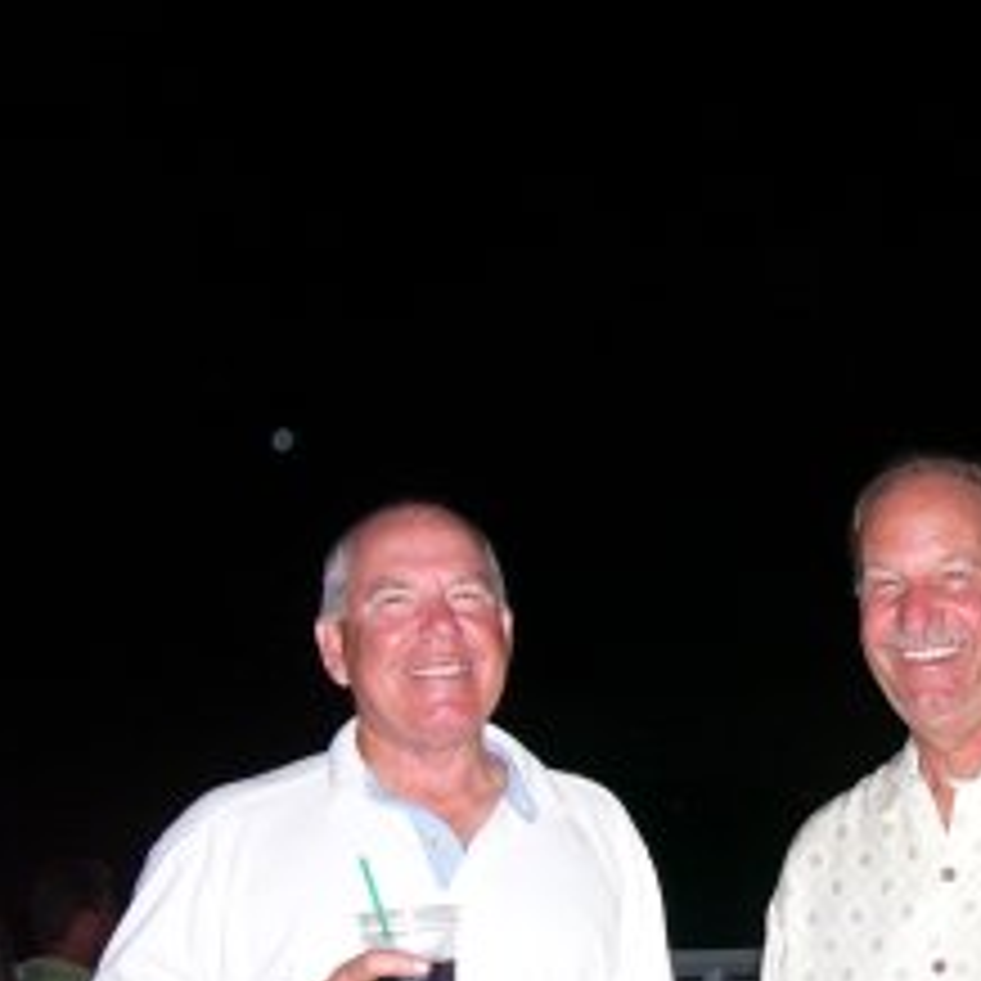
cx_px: 742
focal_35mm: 62
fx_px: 1988
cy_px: 684
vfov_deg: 27.5
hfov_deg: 27.3
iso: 125
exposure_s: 1/60
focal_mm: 5.6
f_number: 2.7
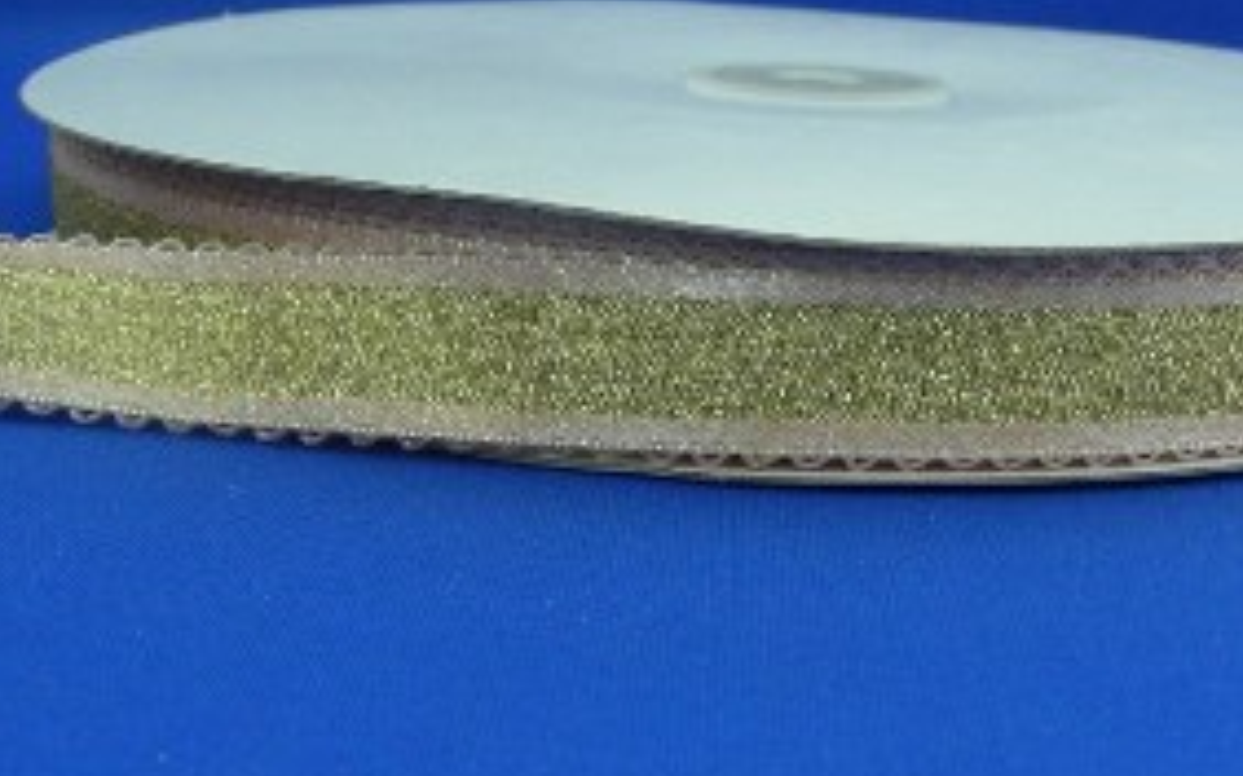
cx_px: 829
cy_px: 207
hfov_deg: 31.7
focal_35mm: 64
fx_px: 2167
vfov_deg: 20.2
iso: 50
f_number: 3.5
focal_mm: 6.3
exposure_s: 1/8.6
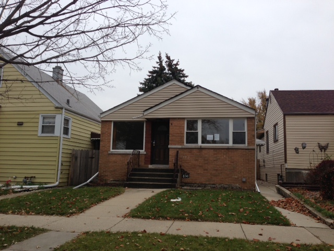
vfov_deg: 42.9
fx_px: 318
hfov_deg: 55.4
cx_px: 167
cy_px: 126
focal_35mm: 33
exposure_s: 1/531
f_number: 2.4
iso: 50
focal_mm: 4.13
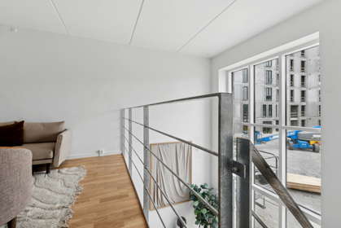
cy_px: 114
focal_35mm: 16
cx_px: 170
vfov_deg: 74.7
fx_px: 149
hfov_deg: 97.6
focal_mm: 10.5
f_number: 8
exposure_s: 1/13
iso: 200
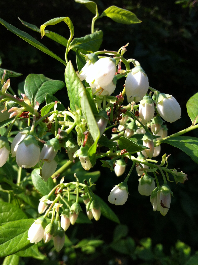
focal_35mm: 35
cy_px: 132
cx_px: 99
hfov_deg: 40.6
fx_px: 268
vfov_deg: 52.7
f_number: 2.8
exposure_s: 1/372
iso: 80
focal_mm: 3.85
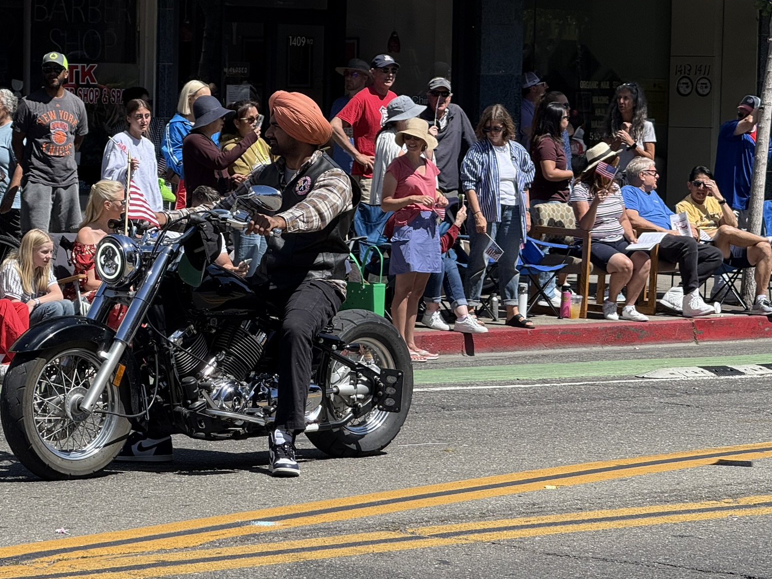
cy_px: 297
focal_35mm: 159
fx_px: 3545
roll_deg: -1.6
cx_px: 280
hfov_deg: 12.4
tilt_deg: -3.9
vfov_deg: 9.3
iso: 64
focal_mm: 15.66
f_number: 2.8
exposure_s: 1/1206
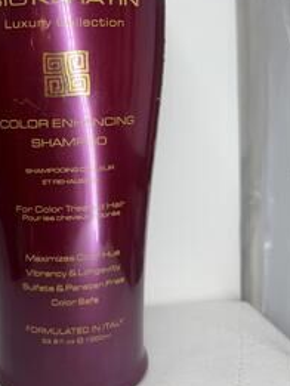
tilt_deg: -2.9
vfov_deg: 51.3
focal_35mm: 35
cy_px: 118
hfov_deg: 39.9
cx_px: 83
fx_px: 391
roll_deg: +1.2
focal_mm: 6.76
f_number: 1.78
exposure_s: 1/632
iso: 80
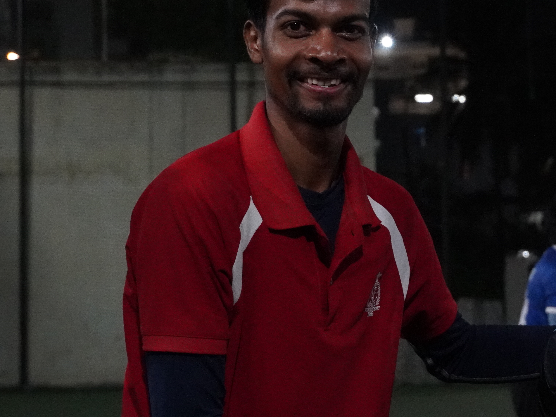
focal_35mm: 135
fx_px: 2168
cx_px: 481
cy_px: 186
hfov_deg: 14.5
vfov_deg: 11.0
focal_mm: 47
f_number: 5.6
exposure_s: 1/80
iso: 5000
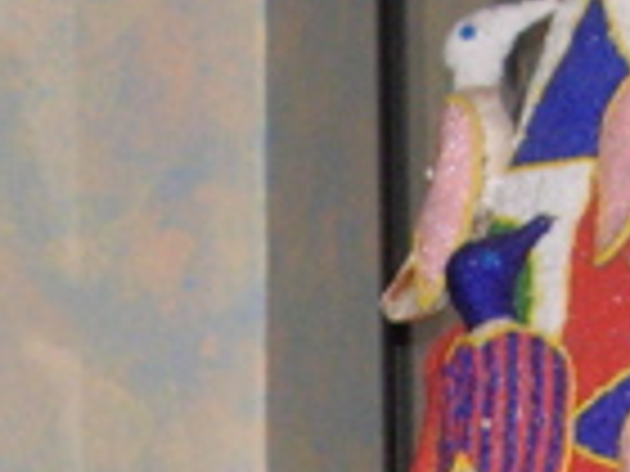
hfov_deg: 5.6
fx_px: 6352
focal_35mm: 349
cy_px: 1187
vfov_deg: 4.2
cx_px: -180
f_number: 3.5
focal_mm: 12.9
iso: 200
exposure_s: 1/181
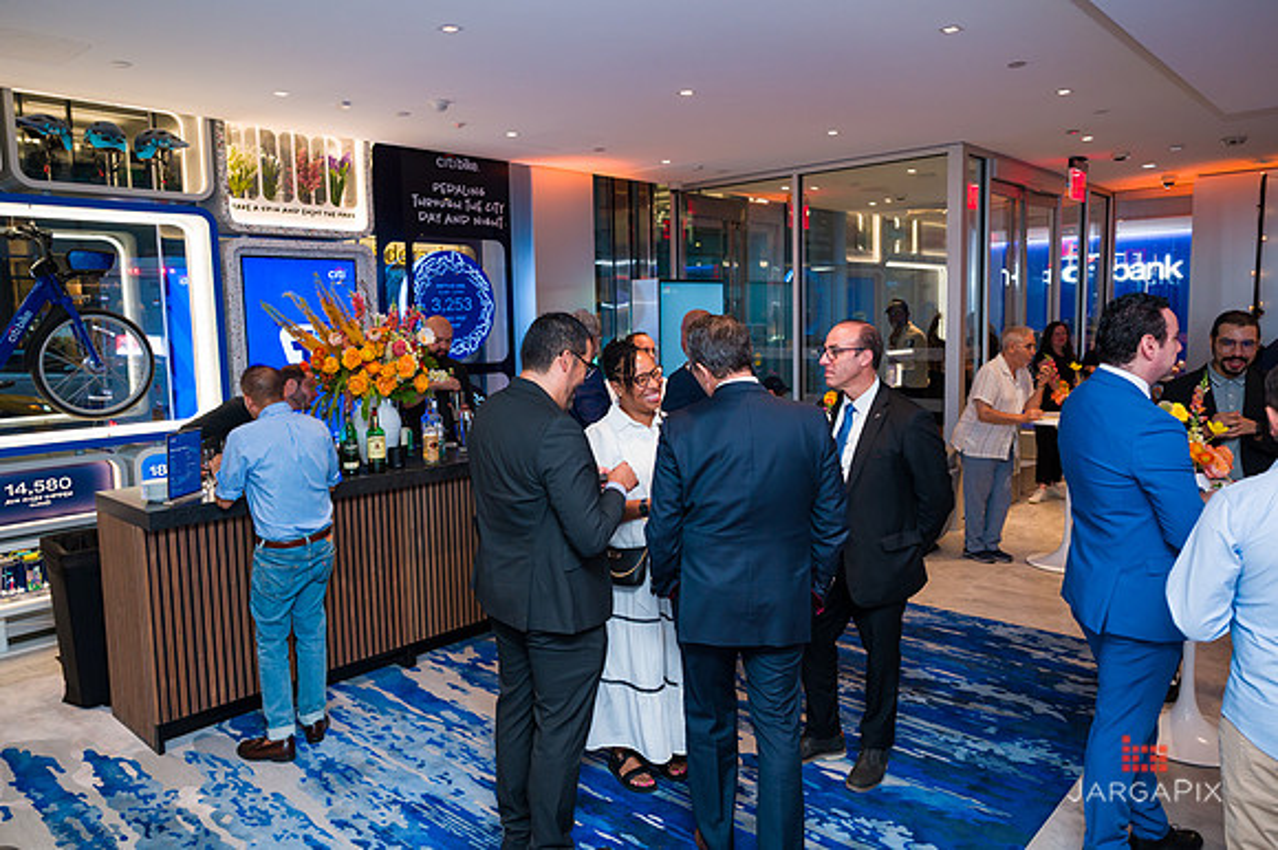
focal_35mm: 25
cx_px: 621
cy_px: 413
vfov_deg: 51.5
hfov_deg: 71.8
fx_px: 882
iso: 800
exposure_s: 1/160
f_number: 3.2
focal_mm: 24
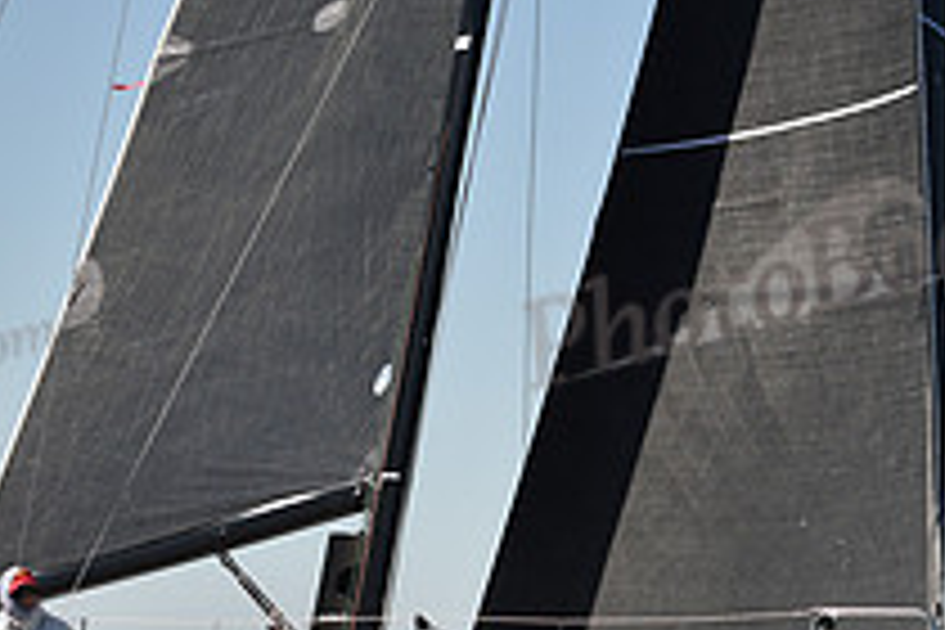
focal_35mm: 207
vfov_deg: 6.6
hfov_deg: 9.9
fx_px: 5433
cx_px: 292
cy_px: 569
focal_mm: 75
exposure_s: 1/1600
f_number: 4
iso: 250
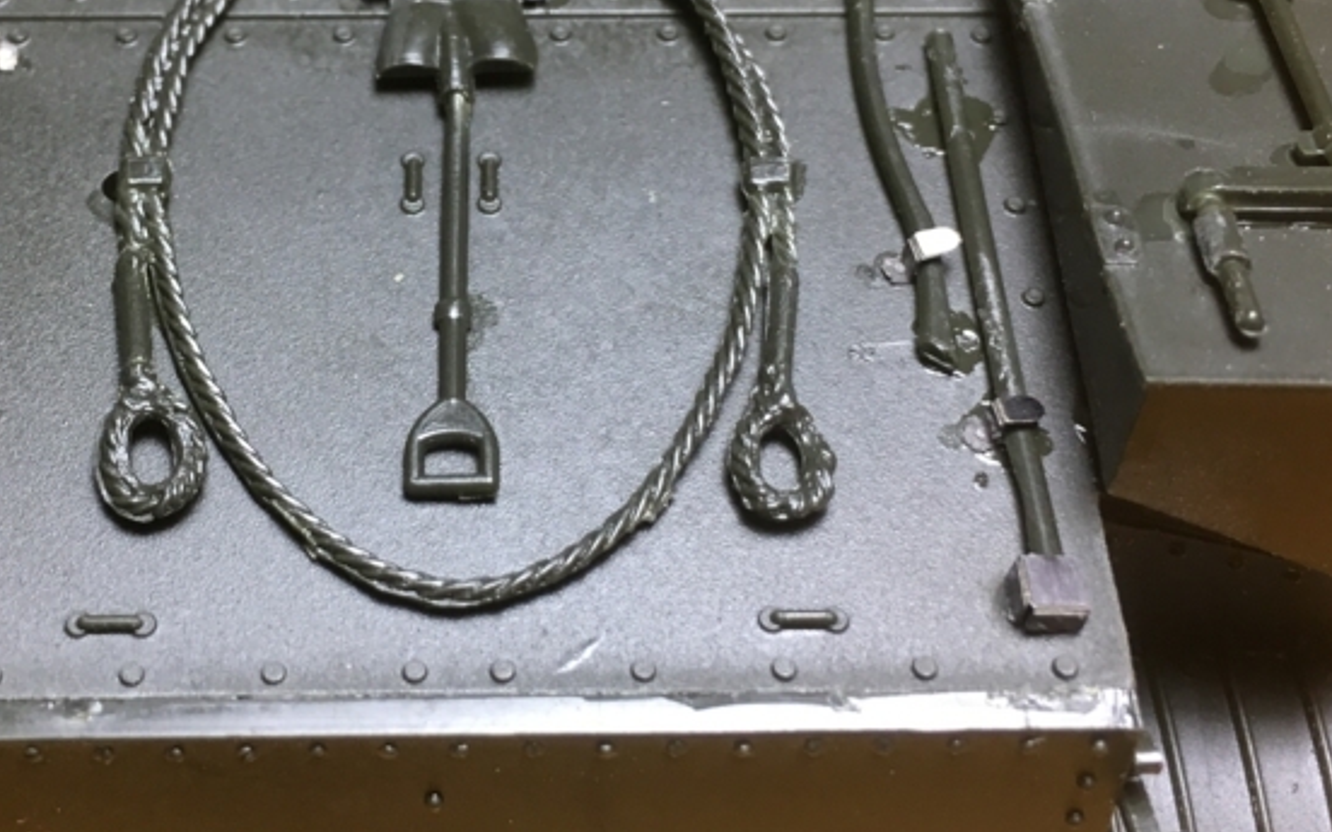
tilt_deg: -45.3
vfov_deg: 22.7
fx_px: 2069
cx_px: 466
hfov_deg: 35.4
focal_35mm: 57
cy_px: 345
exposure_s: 1/30
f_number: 2.2
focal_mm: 4.15
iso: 40
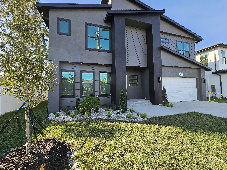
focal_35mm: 13
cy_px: 85
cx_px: 114
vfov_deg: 89.9
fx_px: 85
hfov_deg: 106.2
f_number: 2.2
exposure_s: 1/465
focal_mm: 2.2
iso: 50
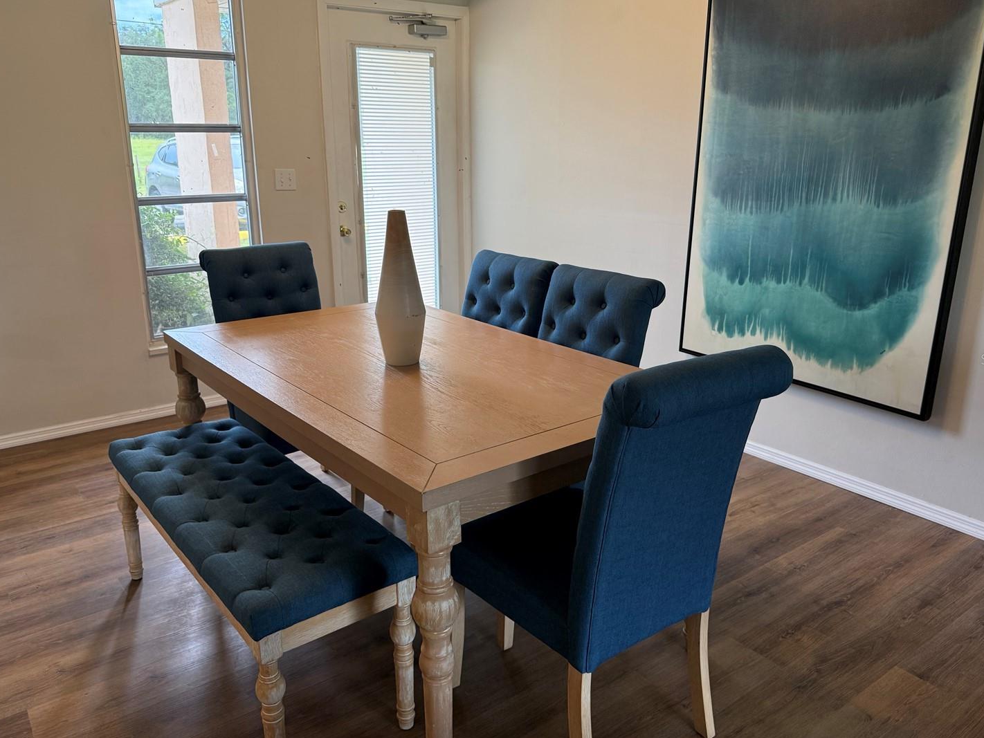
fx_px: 768
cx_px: 493
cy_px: 359
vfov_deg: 51.4
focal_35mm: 27
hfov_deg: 65.3
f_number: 1.78
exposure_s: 1/145
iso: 200
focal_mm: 6.76
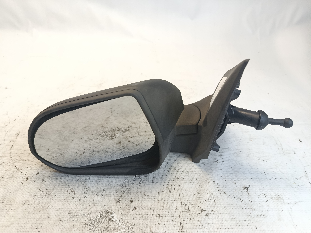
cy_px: 116
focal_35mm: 24
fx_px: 216
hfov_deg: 71.6
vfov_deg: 56.8
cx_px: 156
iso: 484
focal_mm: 5.24
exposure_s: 1/120
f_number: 1.7
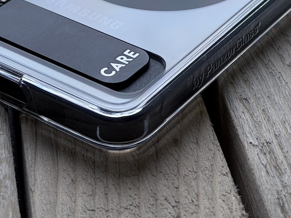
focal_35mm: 125
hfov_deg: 15.8
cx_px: 156
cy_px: 10
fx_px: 1050
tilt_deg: -32.6
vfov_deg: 11.7
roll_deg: -1.1
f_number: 1.78
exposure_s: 1/611
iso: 64
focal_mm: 6.76
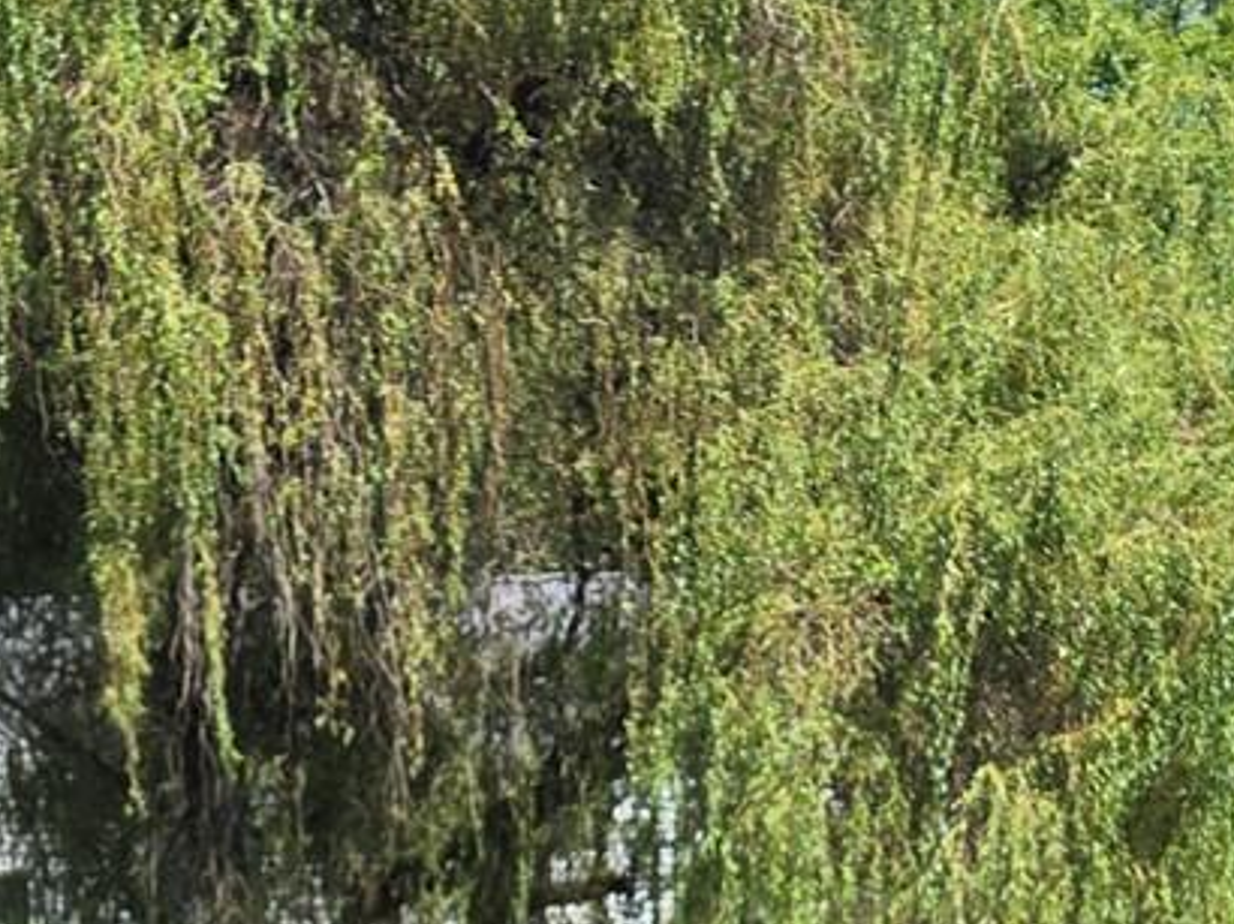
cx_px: 265
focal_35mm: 115
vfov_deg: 10.8
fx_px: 4097
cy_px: 2248
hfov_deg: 17.0
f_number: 1.8
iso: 25
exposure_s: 1/1142
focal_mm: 5.4
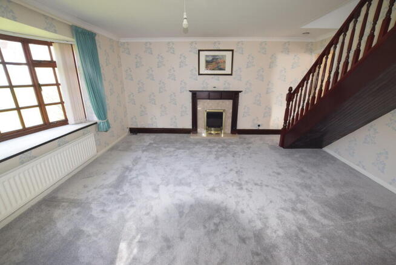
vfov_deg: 77.4
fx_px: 165
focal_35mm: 15
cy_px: 132
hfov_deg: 100.4
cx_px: 198
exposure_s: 1/60
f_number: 4
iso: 800
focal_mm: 10
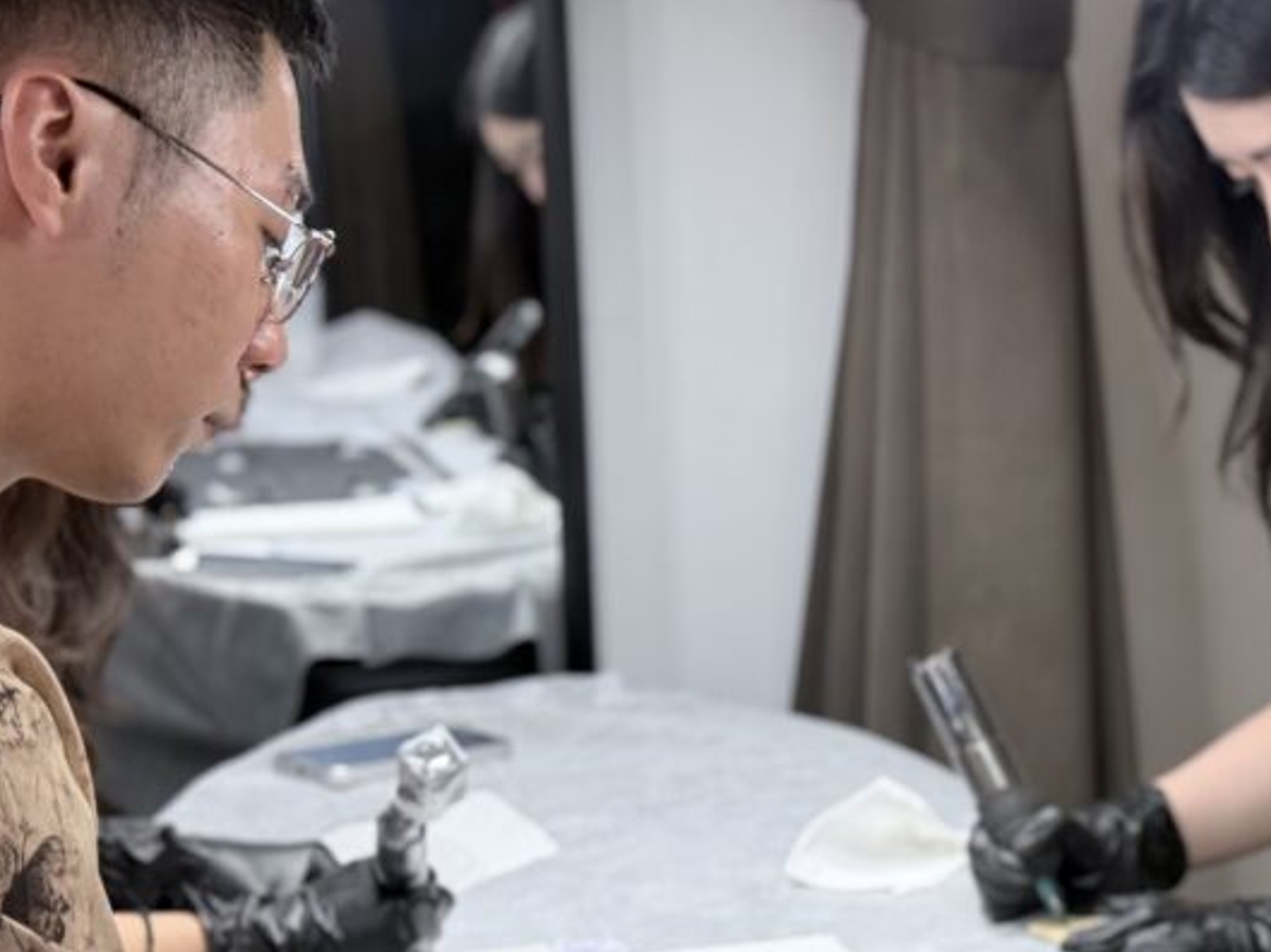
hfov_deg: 20.8
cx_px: 1021
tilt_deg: -14.1
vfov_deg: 15.8
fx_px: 3412
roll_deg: +0.4
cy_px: 764
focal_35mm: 93
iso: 80
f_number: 1.78
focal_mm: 6.76
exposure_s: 1/83
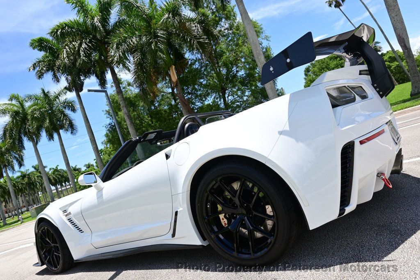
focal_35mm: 24
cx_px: 210
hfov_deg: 73.8
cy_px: 140
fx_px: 280
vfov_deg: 53.1
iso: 100
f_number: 7.1
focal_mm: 16
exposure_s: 1/200
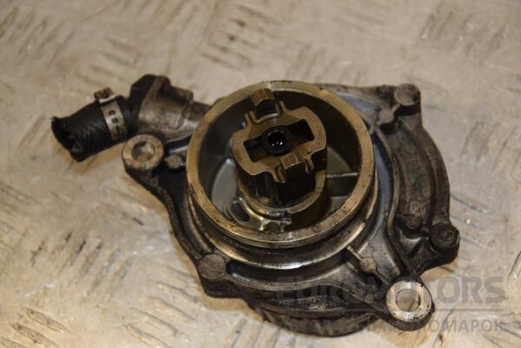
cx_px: 260
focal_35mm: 105
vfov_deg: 13.0
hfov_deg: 19.5
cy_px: 174
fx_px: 1519
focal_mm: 70
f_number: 6.3
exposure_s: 1/200
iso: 800
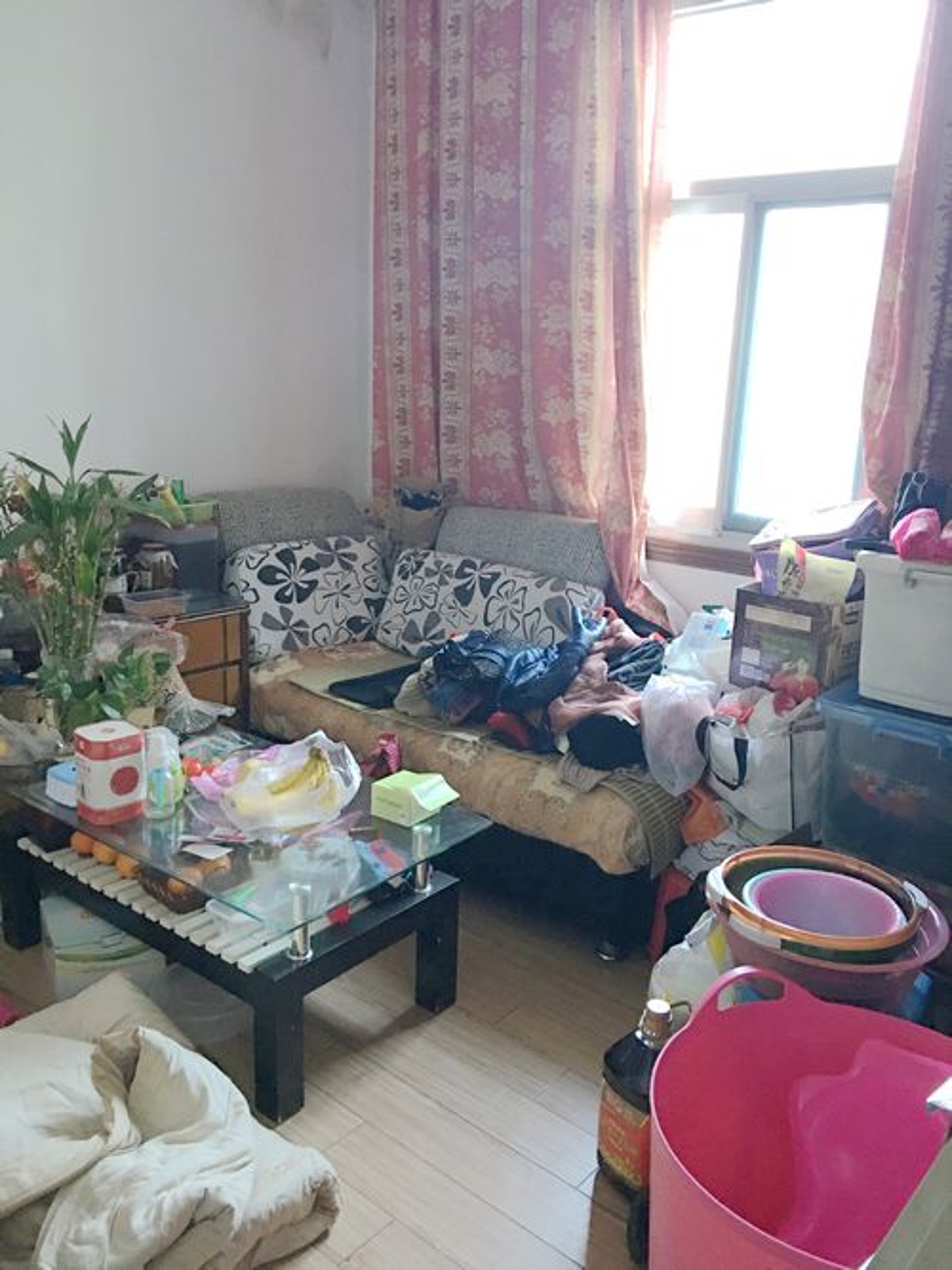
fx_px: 1064
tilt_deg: -14.1
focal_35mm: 29
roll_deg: -3.1
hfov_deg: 48.2
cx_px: 476
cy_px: 635
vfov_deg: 61.7
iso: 80
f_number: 2.2
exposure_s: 1/10
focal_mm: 4.15
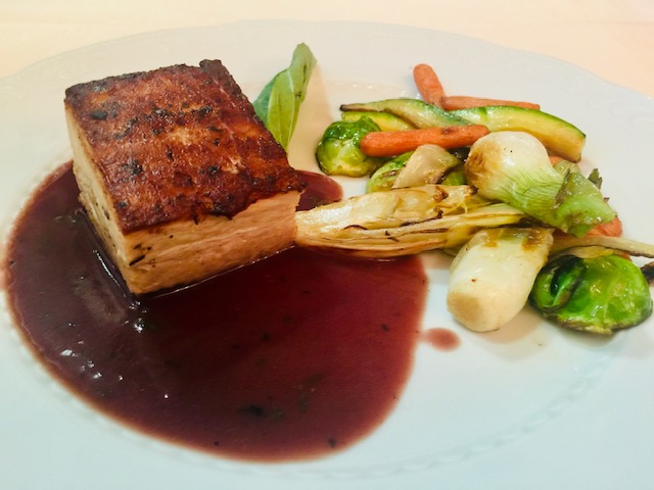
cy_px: 245
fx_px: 548
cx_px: 327
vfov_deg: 48.2
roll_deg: -2.2
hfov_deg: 61.7
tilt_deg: -39.3
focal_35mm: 29
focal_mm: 4.15
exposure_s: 1/4
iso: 64
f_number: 2.2
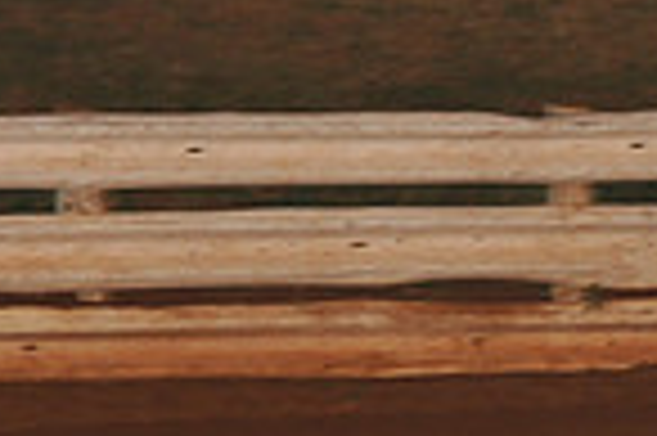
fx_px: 8112
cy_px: 566
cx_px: 1161
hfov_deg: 4.6
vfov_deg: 3.1
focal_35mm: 445
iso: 800
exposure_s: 1/320
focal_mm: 112
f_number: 6.3
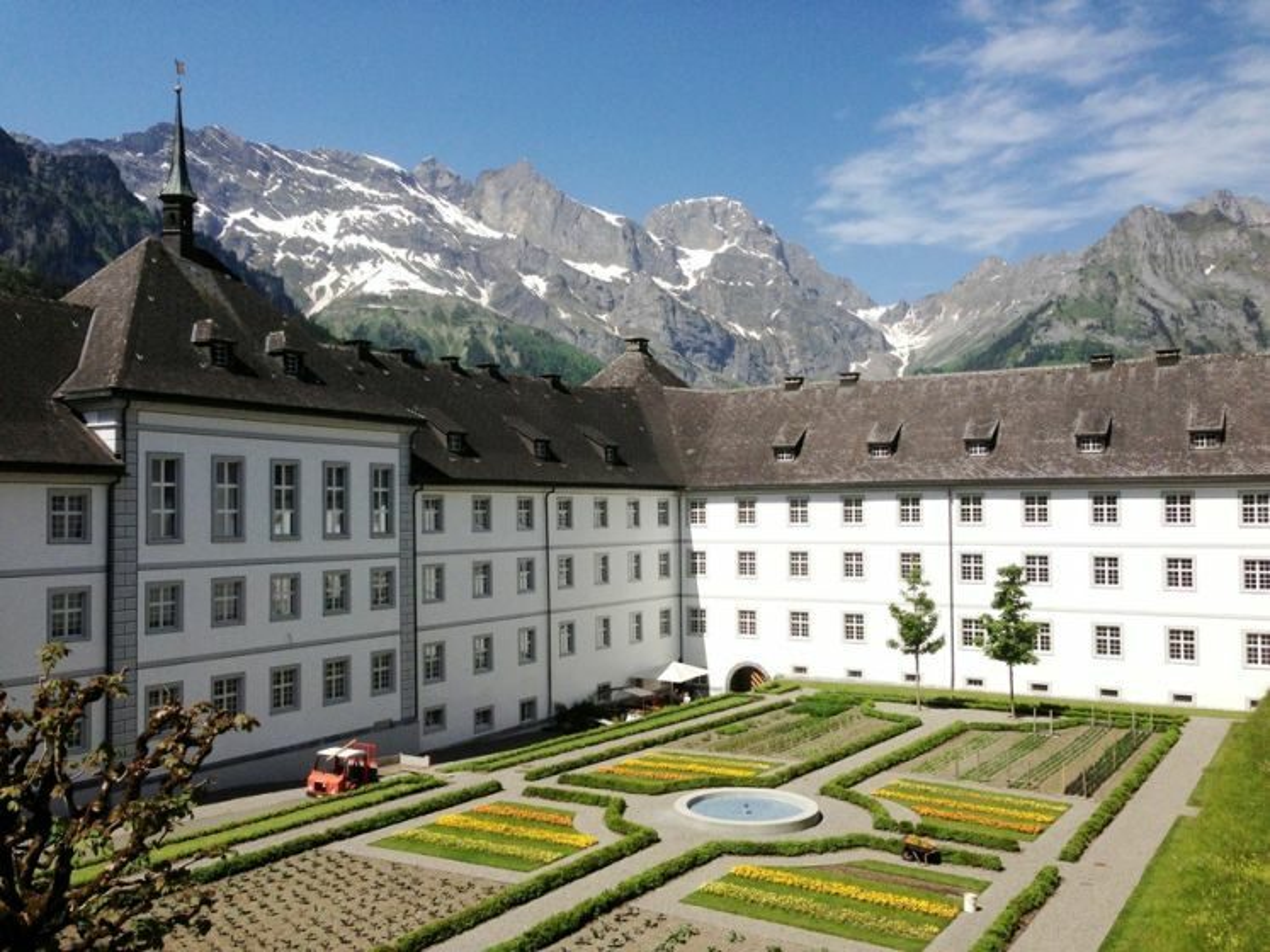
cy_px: 476
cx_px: 635
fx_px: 1211
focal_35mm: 33
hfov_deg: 55.4
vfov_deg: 42.9
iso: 50
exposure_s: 1/2584
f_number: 2.4
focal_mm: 4.13
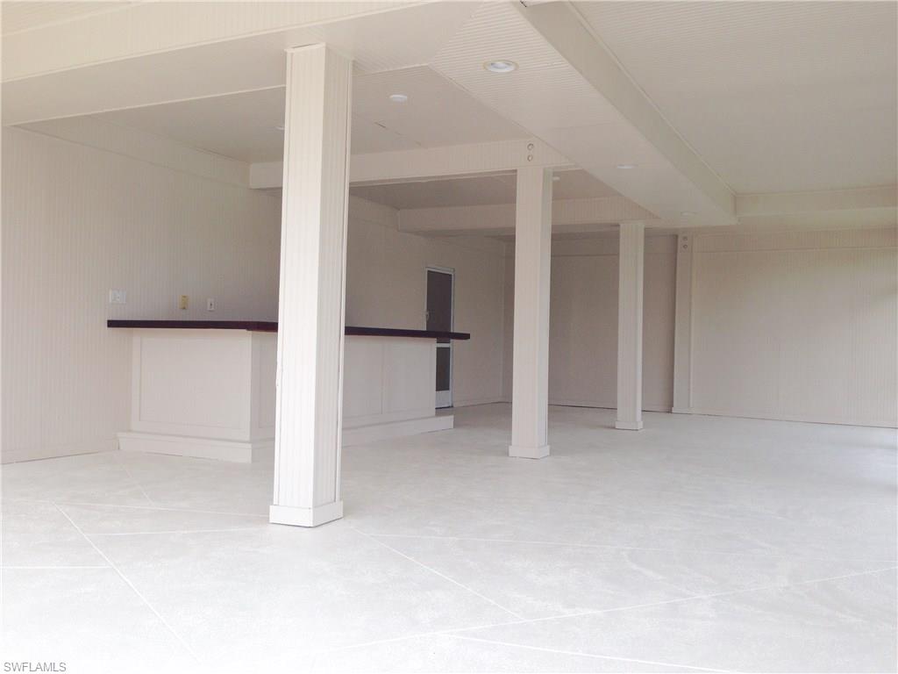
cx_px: 449
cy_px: 337
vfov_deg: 42.9
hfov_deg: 55.4
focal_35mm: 33
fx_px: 856
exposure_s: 1/361
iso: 50
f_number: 2.4
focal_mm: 4.12
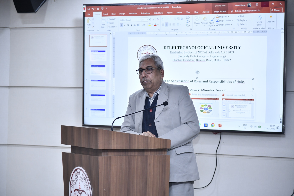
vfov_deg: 11.4
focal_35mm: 120
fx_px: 980
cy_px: 98
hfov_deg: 17.1
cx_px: 147
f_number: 4
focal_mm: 120
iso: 1000
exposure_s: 1/125
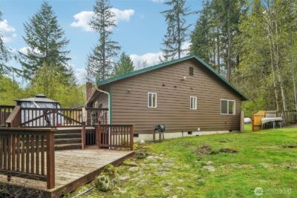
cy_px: 99
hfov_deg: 96.7
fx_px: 132
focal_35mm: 16
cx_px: 148
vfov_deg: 73.8
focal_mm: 16
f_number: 8
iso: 1600
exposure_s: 1/500
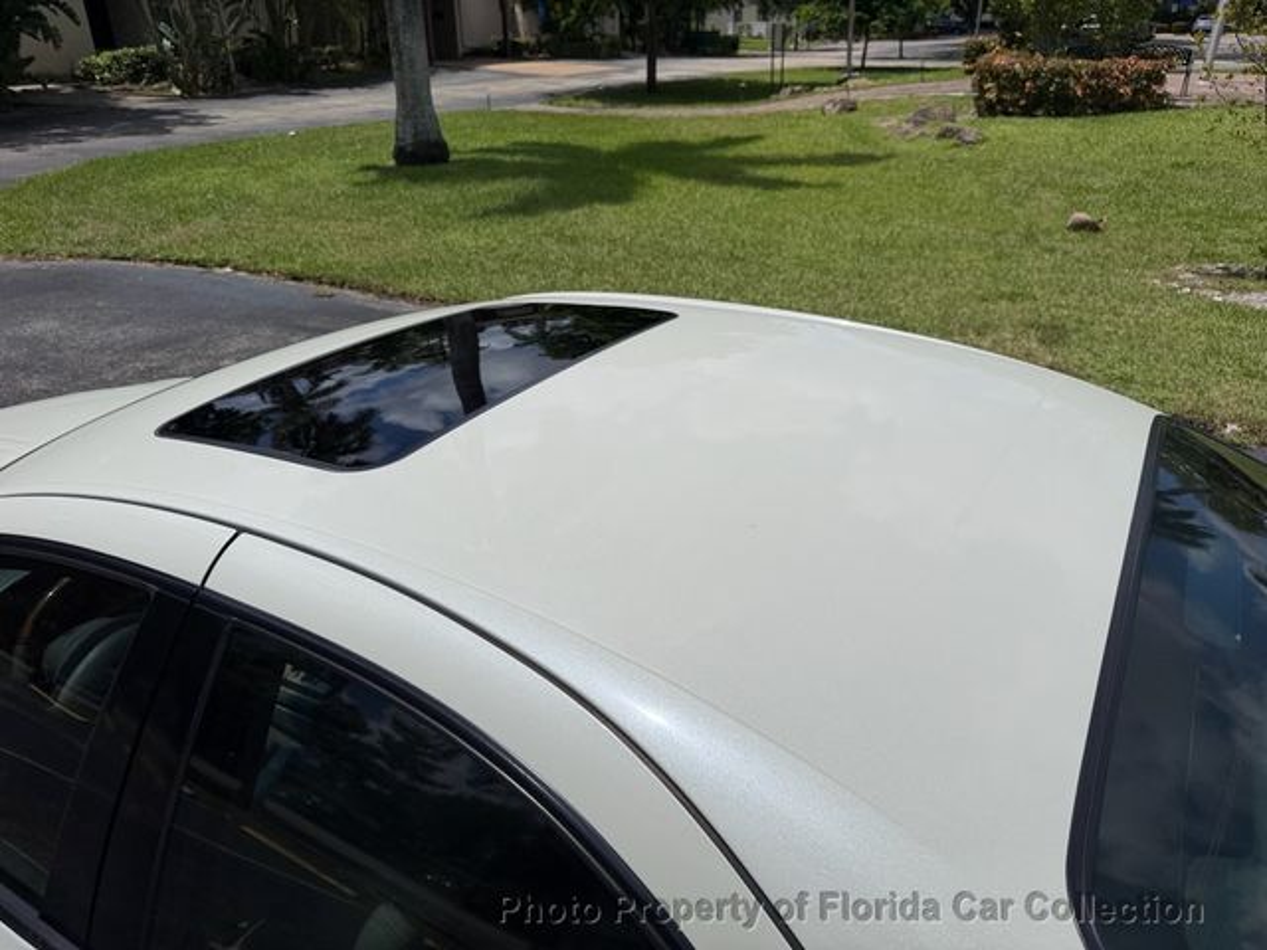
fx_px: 878
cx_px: 634
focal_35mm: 24
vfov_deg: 56.8
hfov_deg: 71.6
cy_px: 475
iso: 80
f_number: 1.78
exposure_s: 1/22727
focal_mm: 6.76
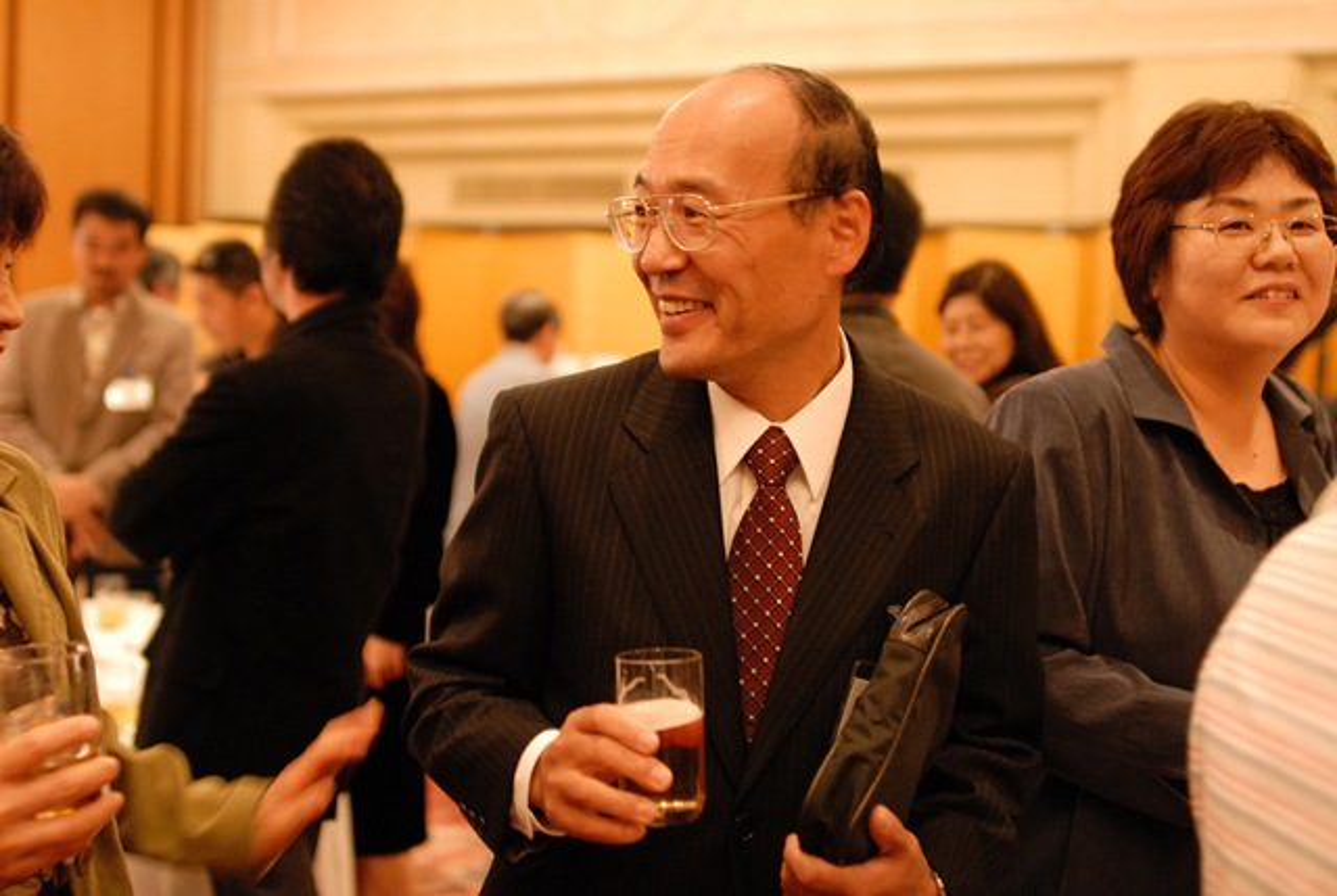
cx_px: 668
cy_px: 448
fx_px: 1562
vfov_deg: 32.0
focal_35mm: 42
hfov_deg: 46.3
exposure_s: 1/60
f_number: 2
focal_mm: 28
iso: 800
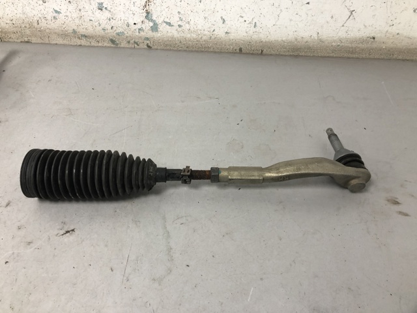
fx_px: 337
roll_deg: +0.9
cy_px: 156
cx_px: 208
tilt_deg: -43.5
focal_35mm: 28
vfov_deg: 49.7
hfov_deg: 63.4
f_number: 1.8
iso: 32
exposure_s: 1/25
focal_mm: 4
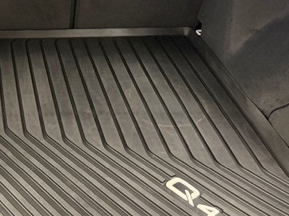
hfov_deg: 31.4
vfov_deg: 24.5
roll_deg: +0.9
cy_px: 53
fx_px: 492
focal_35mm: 59
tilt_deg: -26.6
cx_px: 35
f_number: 1.78
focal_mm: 6.76
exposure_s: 1/40
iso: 800
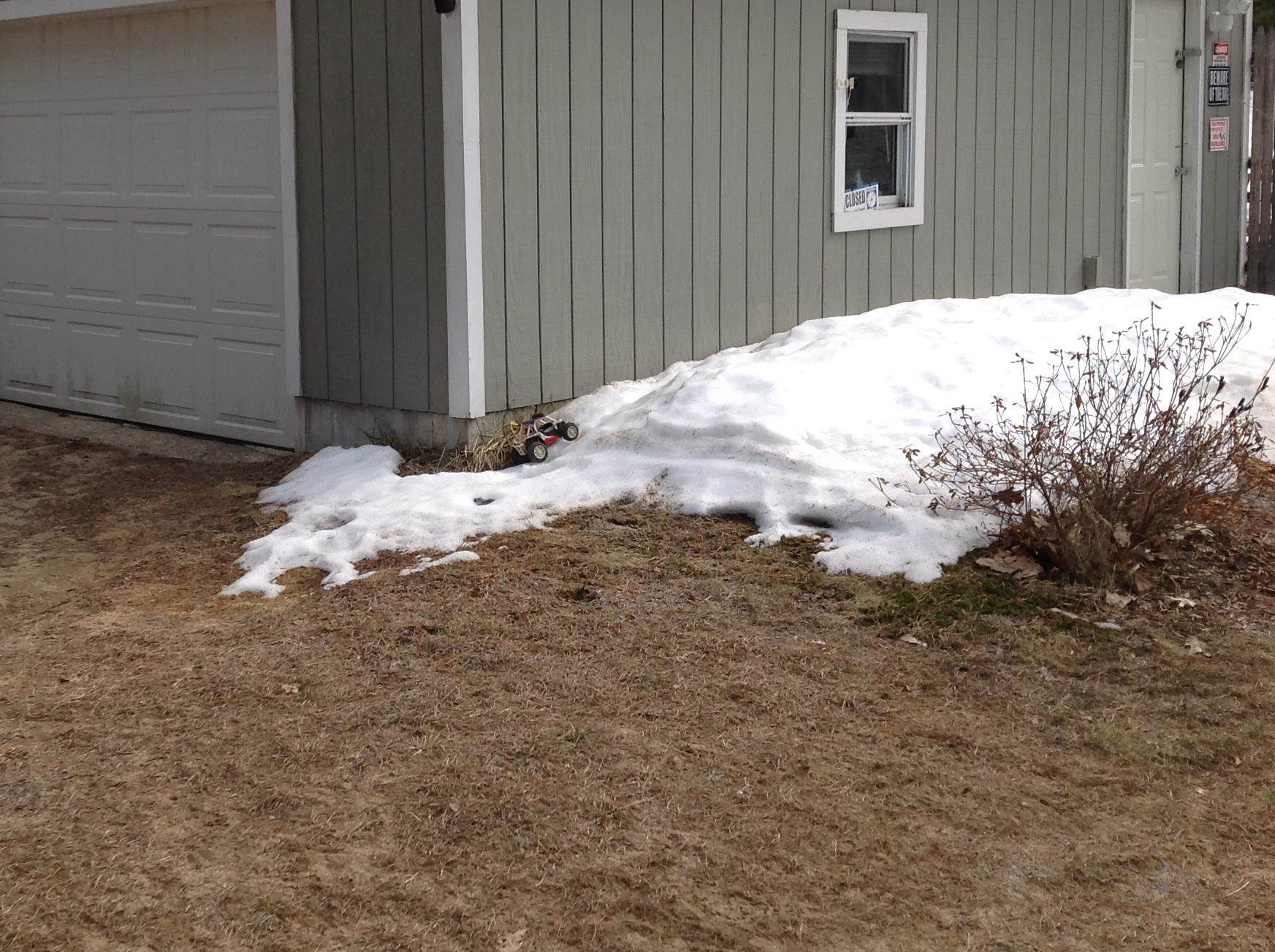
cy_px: 299
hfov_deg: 36.4
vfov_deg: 27.7
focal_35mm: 52
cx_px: 404
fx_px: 1912
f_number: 2.4
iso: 50
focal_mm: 4.28
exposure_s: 1/1080
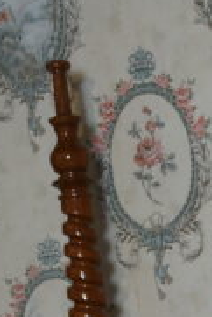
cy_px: 886
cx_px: 320
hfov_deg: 6.7
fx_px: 1798
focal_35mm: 204
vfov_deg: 8.7
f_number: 5.6
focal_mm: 24
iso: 320
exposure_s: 1/125
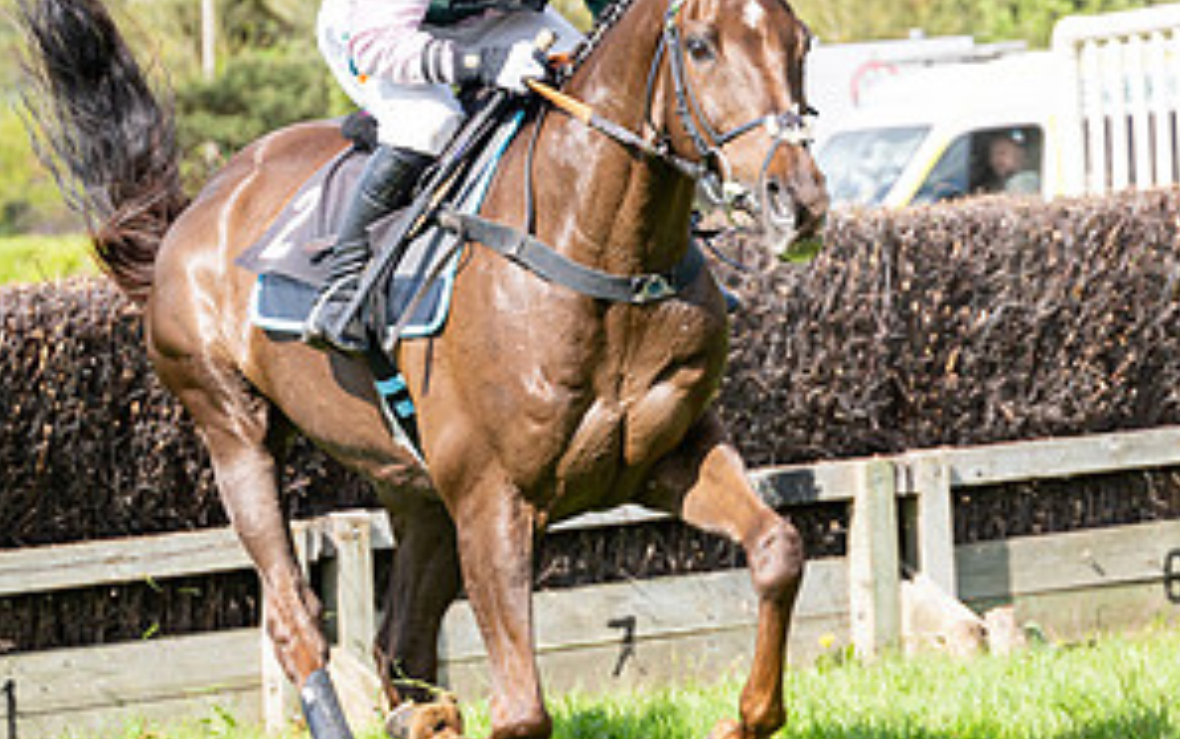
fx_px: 7304
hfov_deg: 9.2
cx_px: 534
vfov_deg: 5.8
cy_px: 469
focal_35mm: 227
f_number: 4
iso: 200
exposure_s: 1/1000
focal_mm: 98
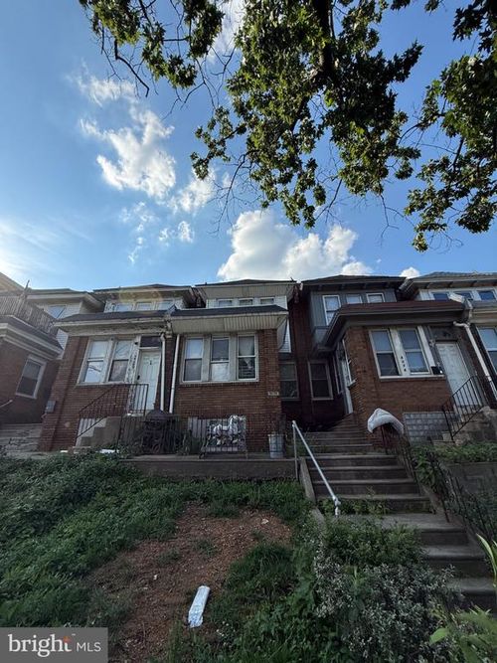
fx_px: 268
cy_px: 332
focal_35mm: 14
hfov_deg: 85.7
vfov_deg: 102.1
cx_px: 248
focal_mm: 2.22
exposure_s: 1/1698
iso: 50
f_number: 2.2
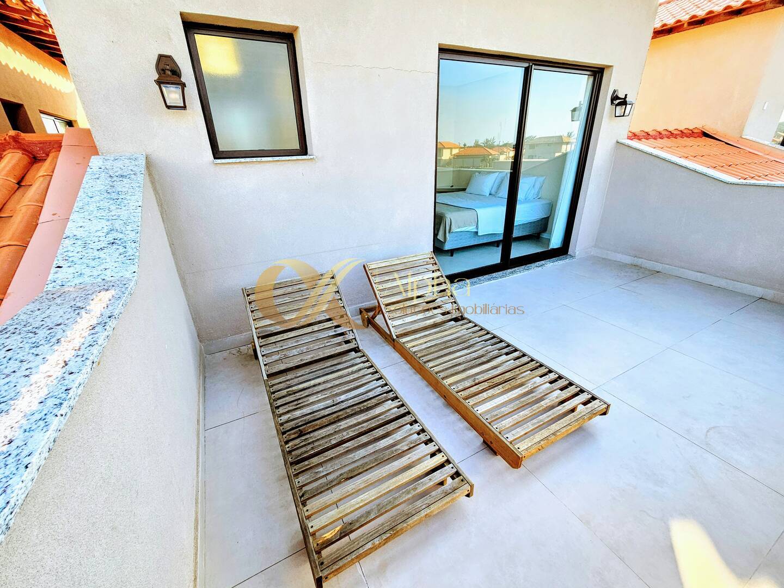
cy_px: 294
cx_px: 392
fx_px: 294
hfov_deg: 106.2
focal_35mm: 13
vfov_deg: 89.9
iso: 50
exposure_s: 1/355
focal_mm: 2.2
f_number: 2.2
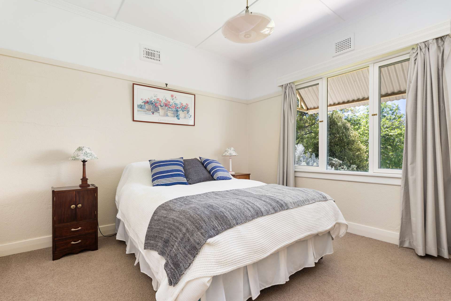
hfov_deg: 93.3
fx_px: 213
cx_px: 226
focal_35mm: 17
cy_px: 150
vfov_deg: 70.4
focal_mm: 17
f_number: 7.1
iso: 320
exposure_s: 1/8
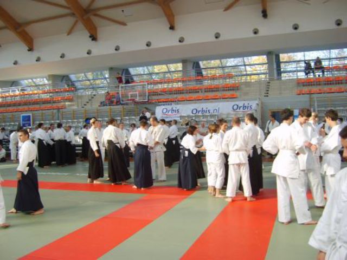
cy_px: 130
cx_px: 174
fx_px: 351
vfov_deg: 40.7
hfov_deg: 52.6
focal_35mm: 35
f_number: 2.8
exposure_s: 1/45
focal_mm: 5.8
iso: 50
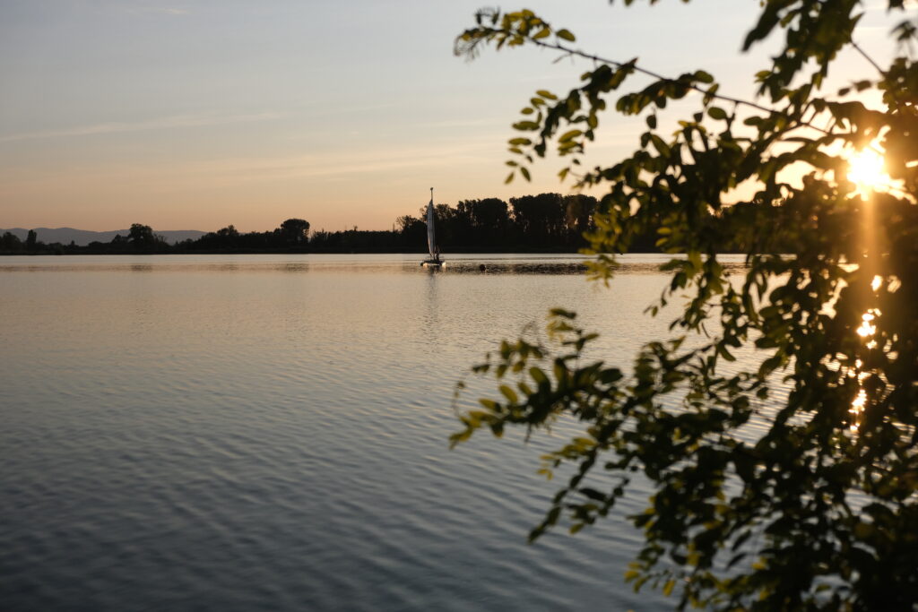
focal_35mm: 42
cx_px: 459
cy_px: 306
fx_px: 1071
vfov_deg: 31.9
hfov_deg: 46.4
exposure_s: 1/8000
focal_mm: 27.7
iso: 640
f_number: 3.2
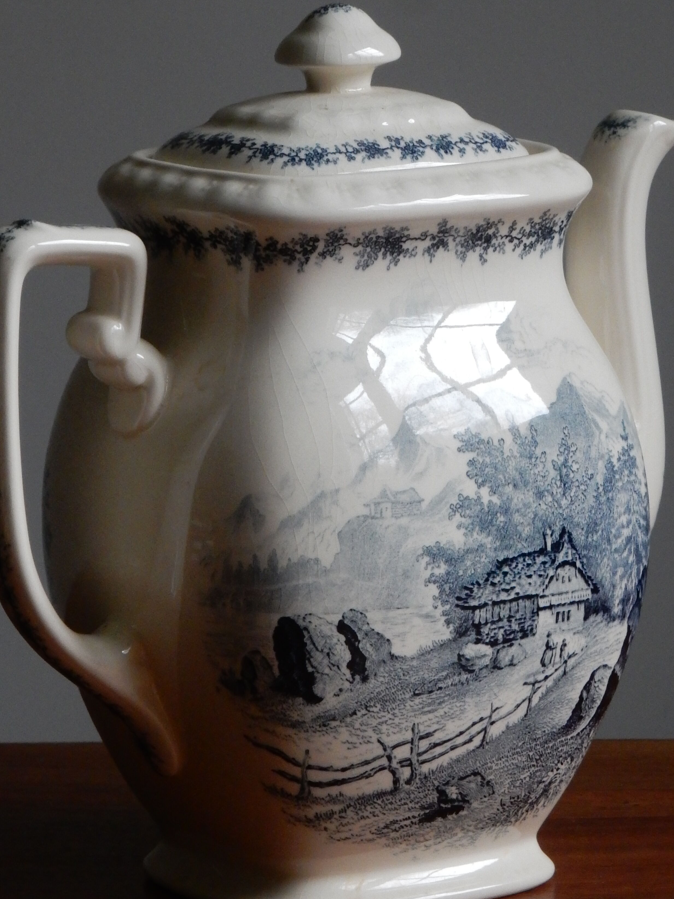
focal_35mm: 230
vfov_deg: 8.6
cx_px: 310
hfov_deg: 6.5
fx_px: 5972
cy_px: 444
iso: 400
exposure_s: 1/25
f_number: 6
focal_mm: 29.2
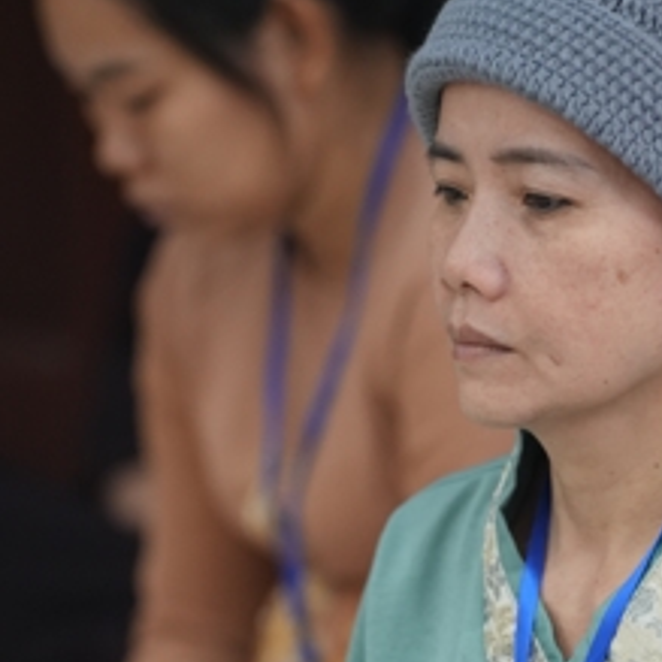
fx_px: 8200
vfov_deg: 4.6
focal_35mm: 379
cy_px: 650
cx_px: 431
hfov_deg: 4.6
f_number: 2.8
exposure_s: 1/80
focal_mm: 150
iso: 2000
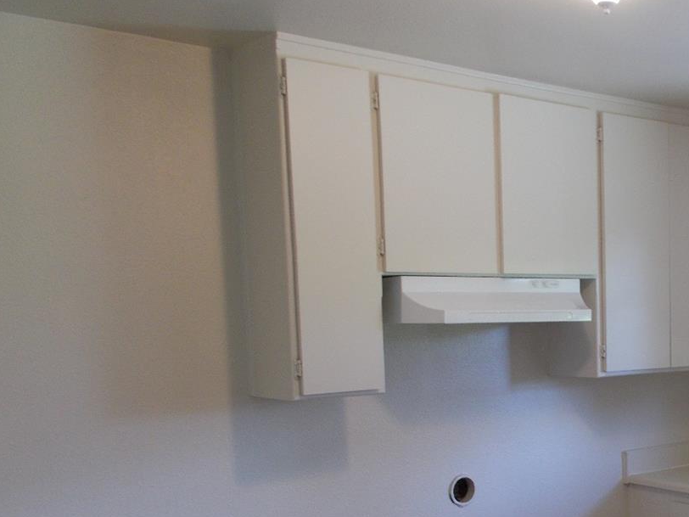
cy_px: 406
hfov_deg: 37.1
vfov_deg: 29.6
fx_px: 955
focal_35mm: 48
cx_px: 619
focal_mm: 4.6
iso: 100
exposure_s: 1/25
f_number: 3.2
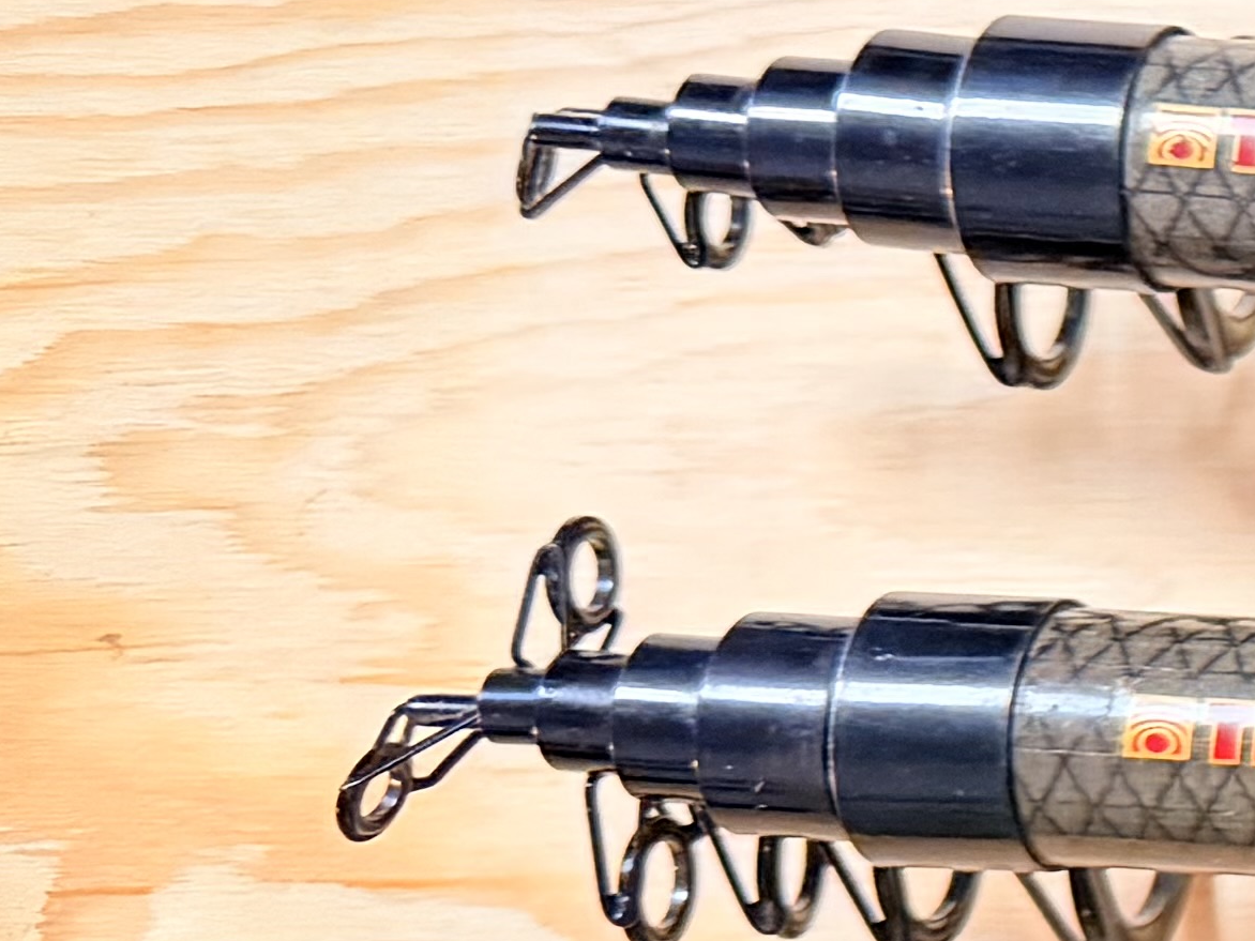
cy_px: 483
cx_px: 3021
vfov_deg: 12.7
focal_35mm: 117
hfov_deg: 12.9
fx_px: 4242
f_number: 1.78
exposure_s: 1/50
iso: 500
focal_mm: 6.76
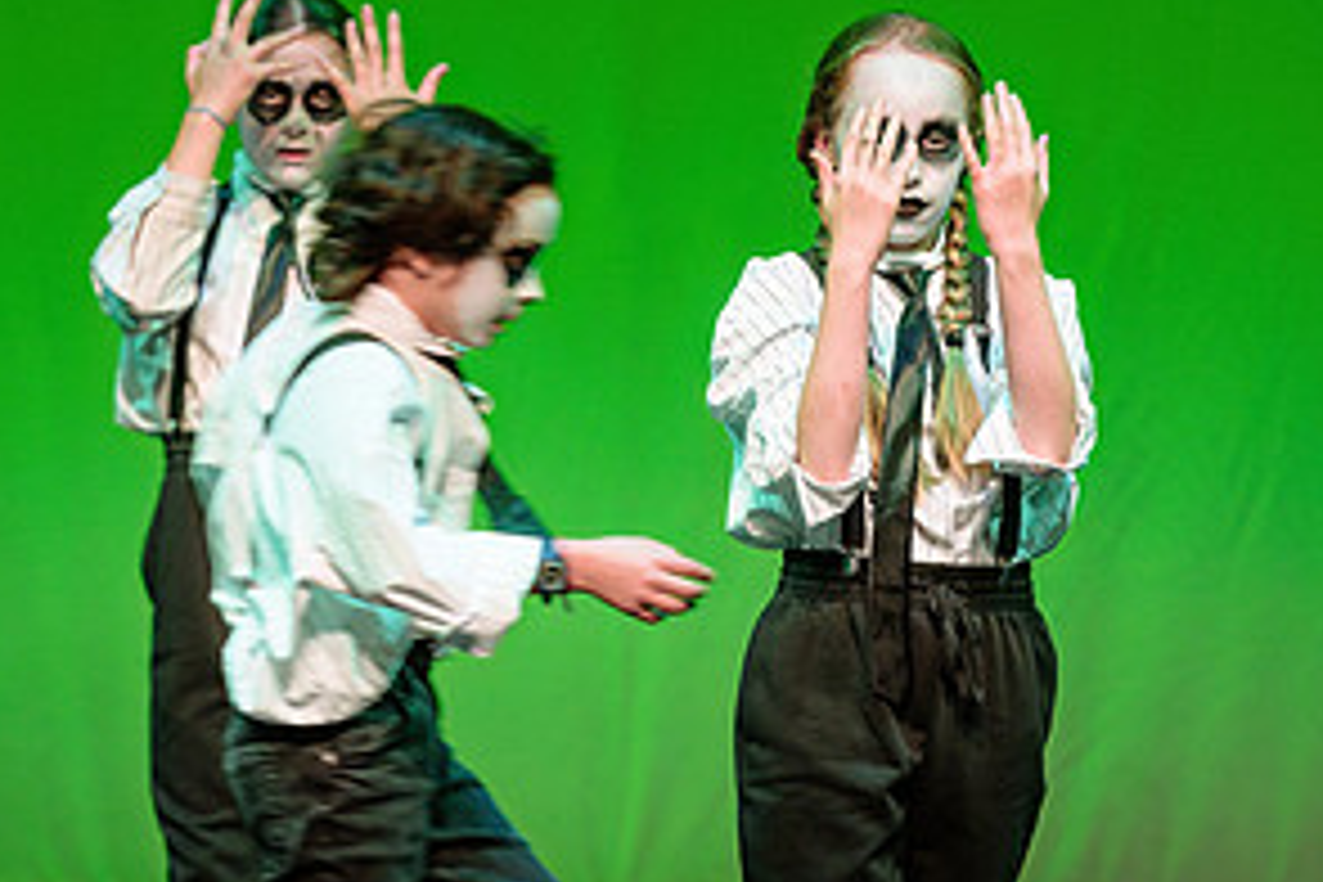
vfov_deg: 3.1
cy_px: 656
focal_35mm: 437
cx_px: 509
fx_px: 16058
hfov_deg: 4.7
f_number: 3.2
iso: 1250
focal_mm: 200
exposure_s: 1/200
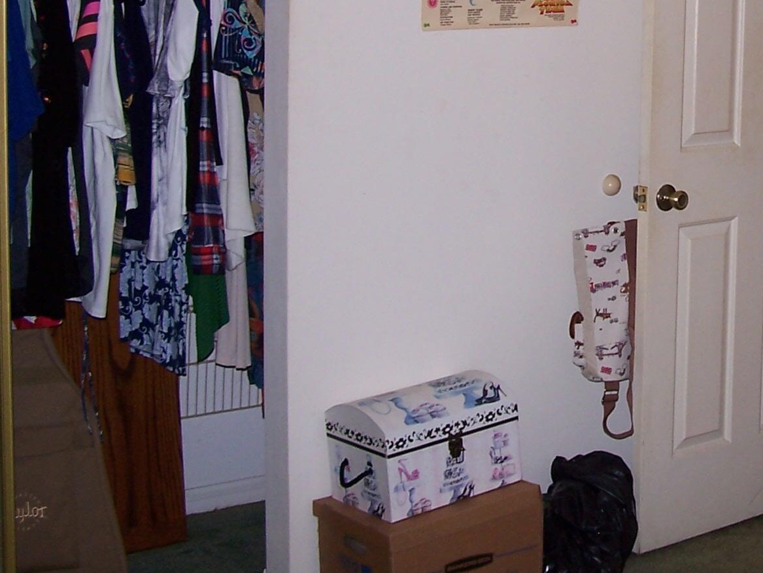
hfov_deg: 25.0
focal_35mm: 75
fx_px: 1654
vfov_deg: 19.4
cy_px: 89
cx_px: 721
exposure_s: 1/60
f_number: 2.8
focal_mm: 6.3
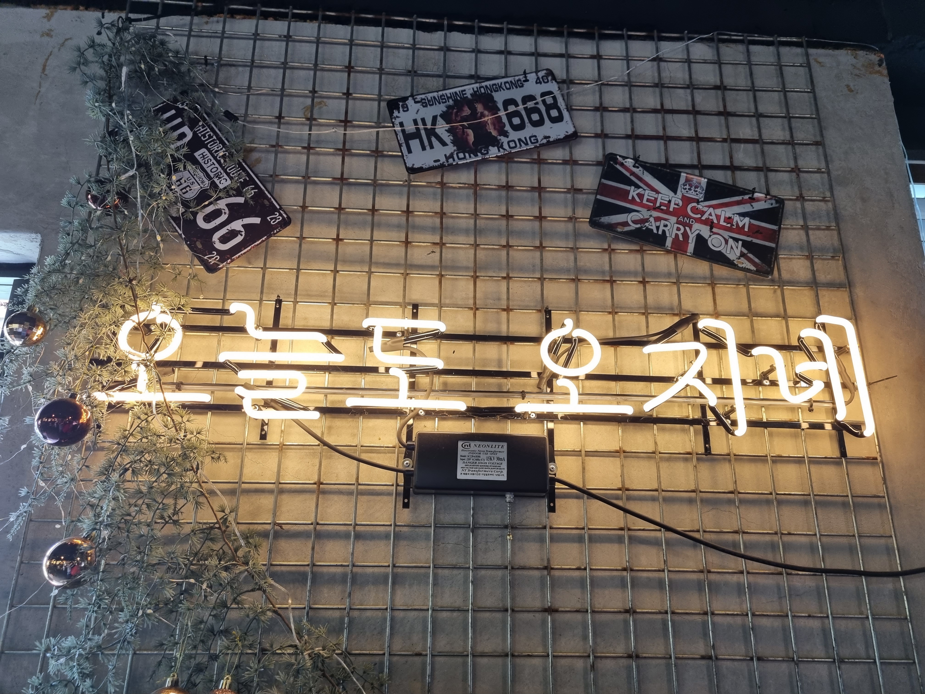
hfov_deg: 67.3
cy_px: 347
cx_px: 462
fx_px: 695
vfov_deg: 53.1
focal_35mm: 26
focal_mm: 5.4
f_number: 1.8
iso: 200
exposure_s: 1/120
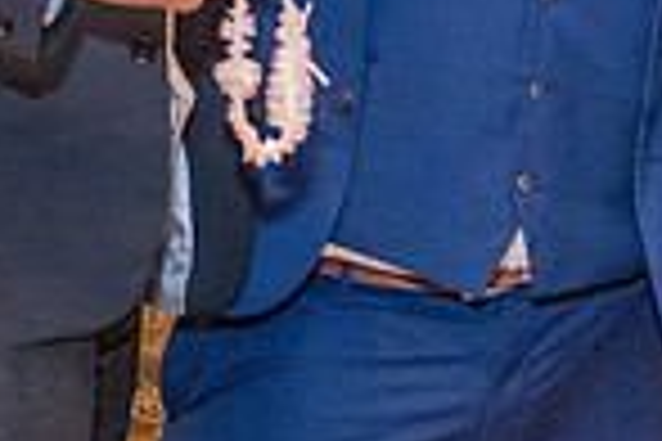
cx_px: 758
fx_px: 3236
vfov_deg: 7.8
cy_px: 356
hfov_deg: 11.5
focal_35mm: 176
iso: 2500
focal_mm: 26
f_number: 2.8
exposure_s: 1/200
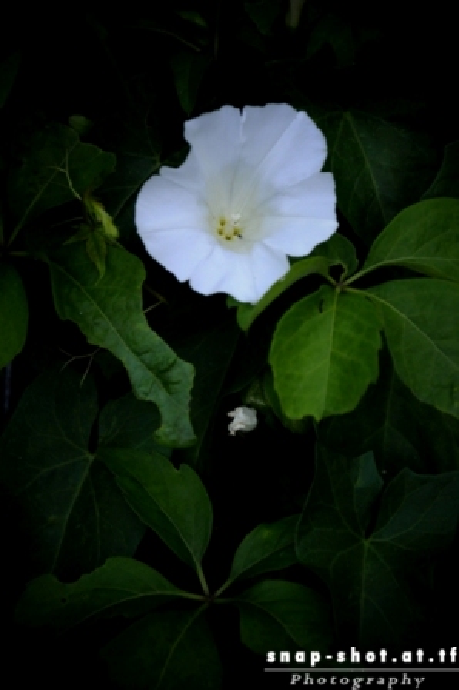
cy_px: 345
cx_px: 230
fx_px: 3017
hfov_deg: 8.7
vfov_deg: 13.0
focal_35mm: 158
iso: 1250
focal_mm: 105
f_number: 5.6
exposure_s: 1/800
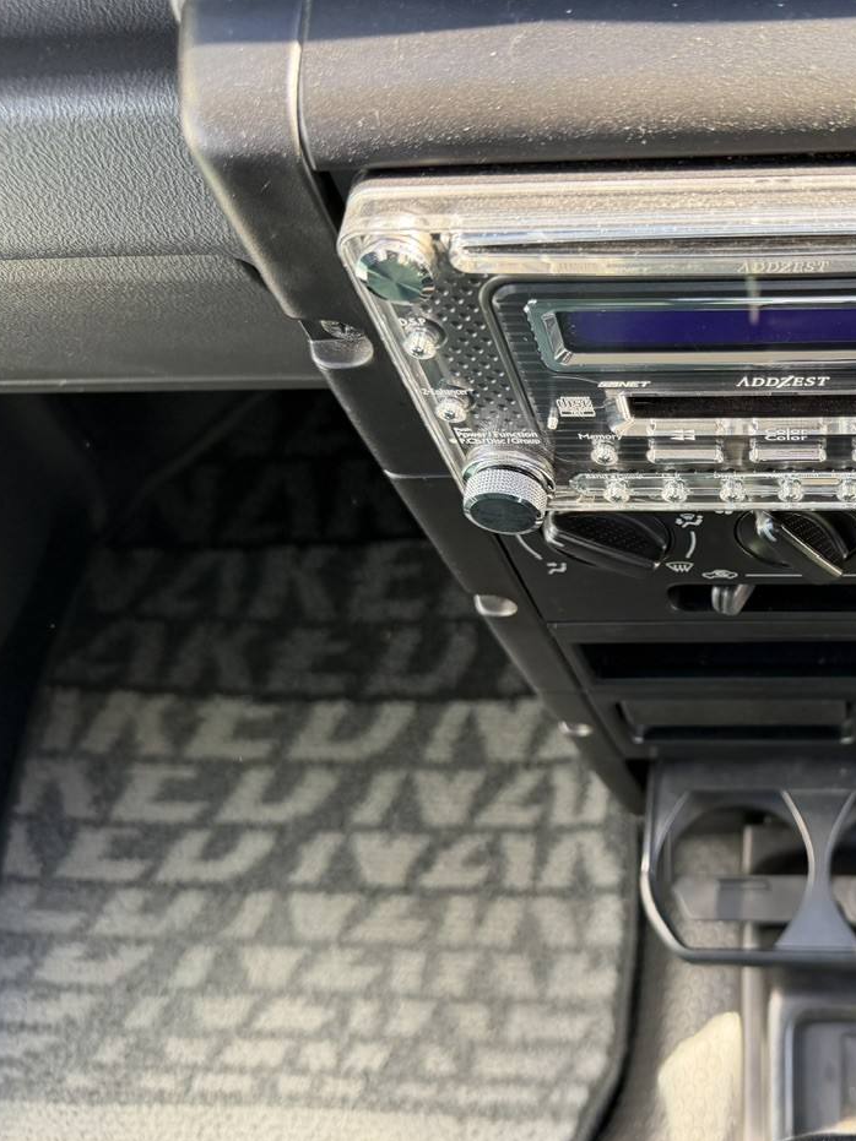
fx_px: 1088
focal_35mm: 33
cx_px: 773
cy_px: 587
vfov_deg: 55.4
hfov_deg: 39.8
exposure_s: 1/120
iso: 200
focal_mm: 6.76
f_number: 1.78
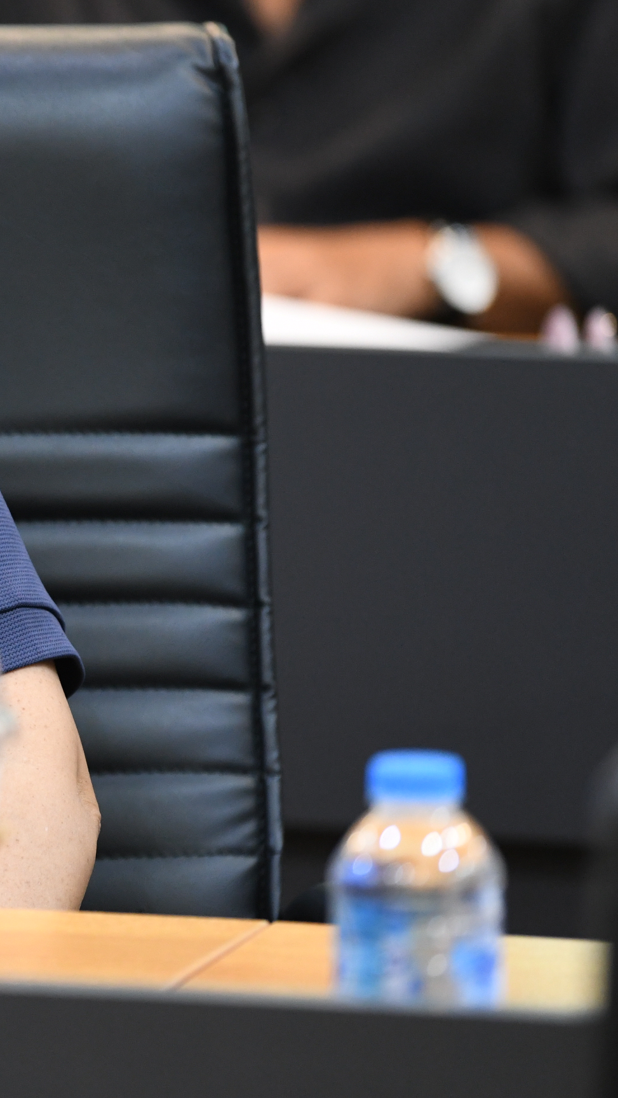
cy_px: 330
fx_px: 12382
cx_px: -408
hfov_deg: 2.8
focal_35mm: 425
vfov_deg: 5.1
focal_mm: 170
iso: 1600
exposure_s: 1/100
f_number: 2.8
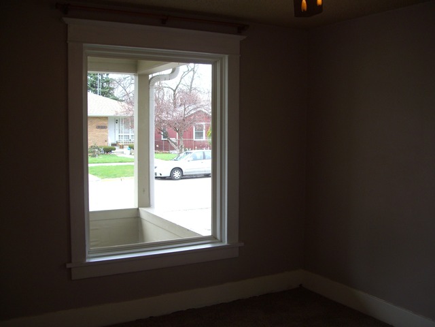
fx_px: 478
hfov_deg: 49.0
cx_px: 218
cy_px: 164
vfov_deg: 37.7
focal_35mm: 38
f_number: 2.8
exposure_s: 1/160
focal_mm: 7.9
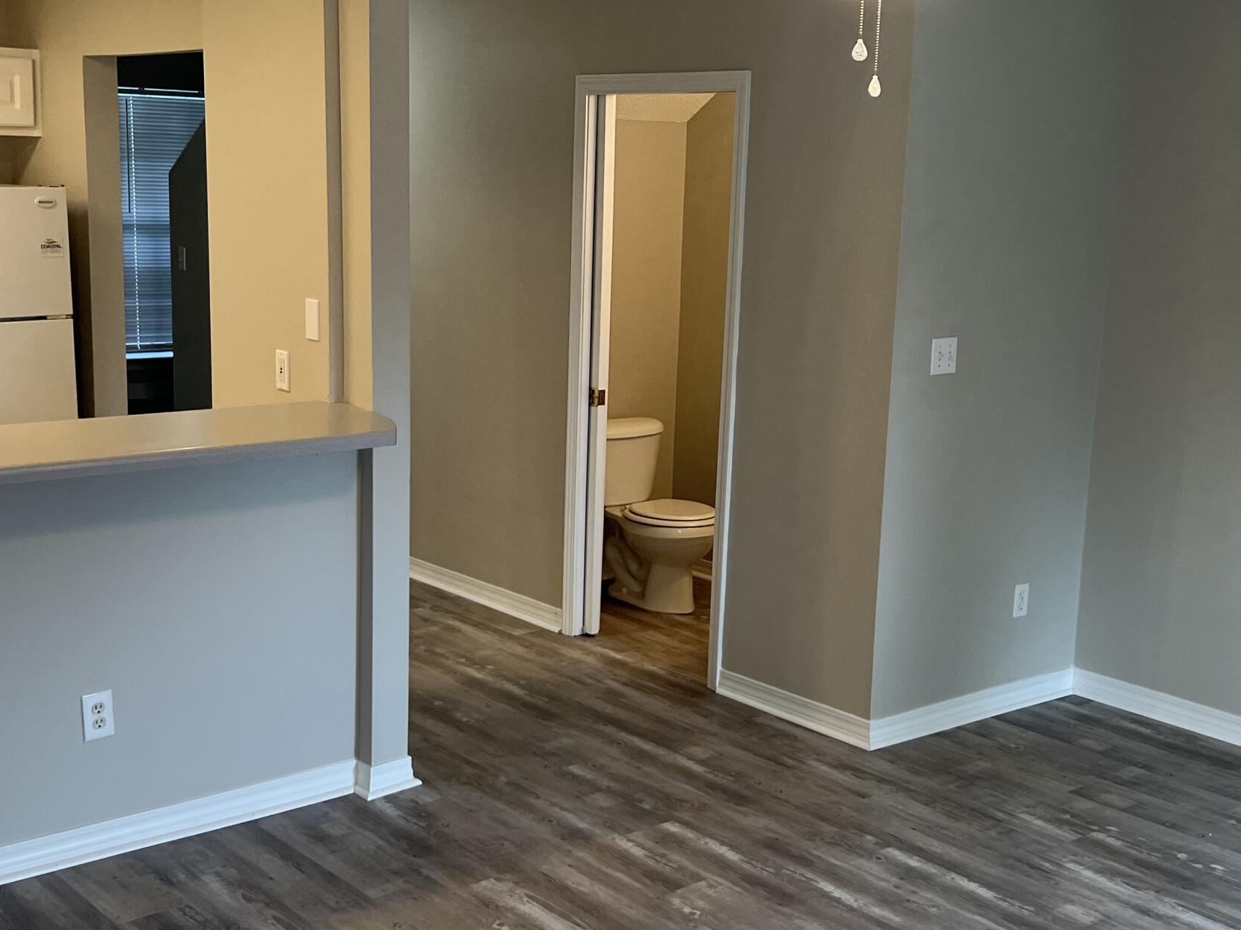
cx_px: 617
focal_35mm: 47
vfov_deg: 30.9
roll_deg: -0.2
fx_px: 1685
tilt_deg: -13.2
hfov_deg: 40.4
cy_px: 489
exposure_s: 1/120
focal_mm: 5.7
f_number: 1.5
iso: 80
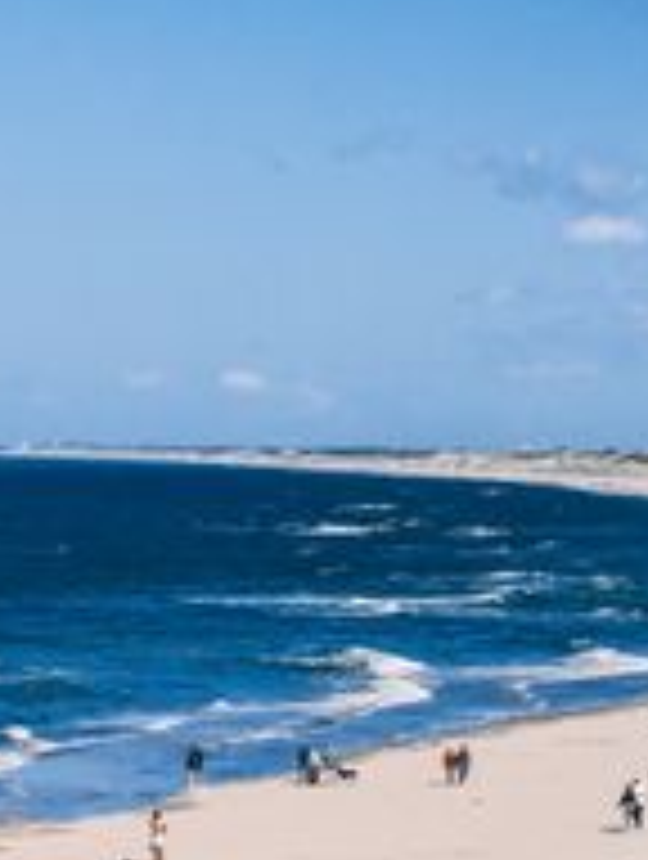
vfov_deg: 9.1
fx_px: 5373
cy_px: 720
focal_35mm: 216
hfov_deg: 6.9
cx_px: 70
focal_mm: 56
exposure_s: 1/1600
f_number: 9
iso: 500
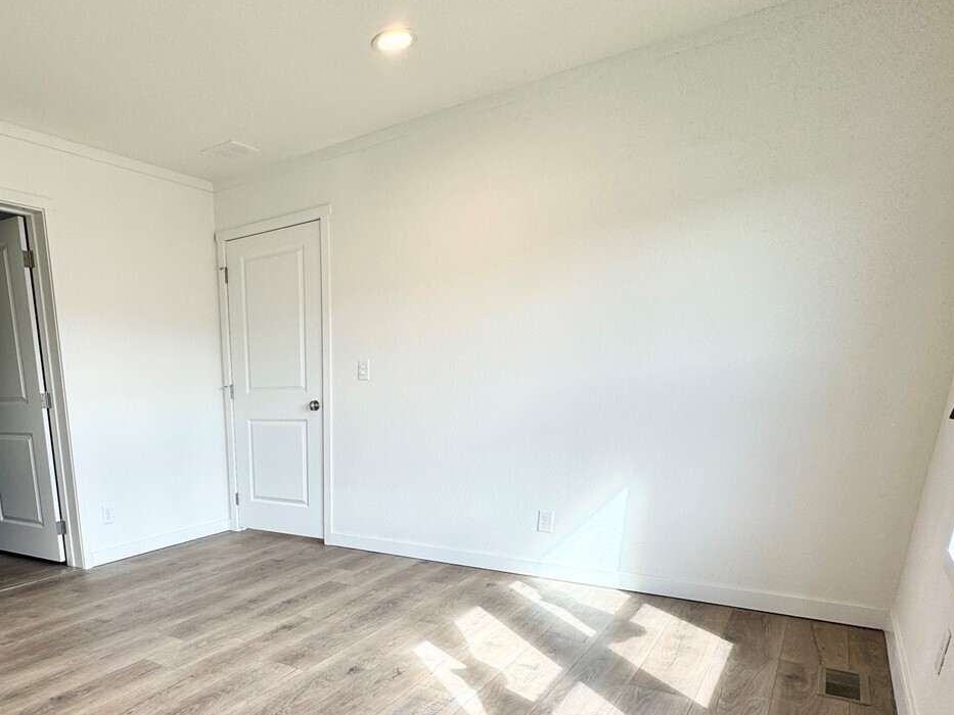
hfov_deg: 67.9
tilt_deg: -16.6
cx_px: 262
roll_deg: +2.6
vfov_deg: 53.0
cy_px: 574
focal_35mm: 24
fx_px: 662
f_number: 2.2
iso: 50
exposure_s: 1/120
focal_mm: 2.22
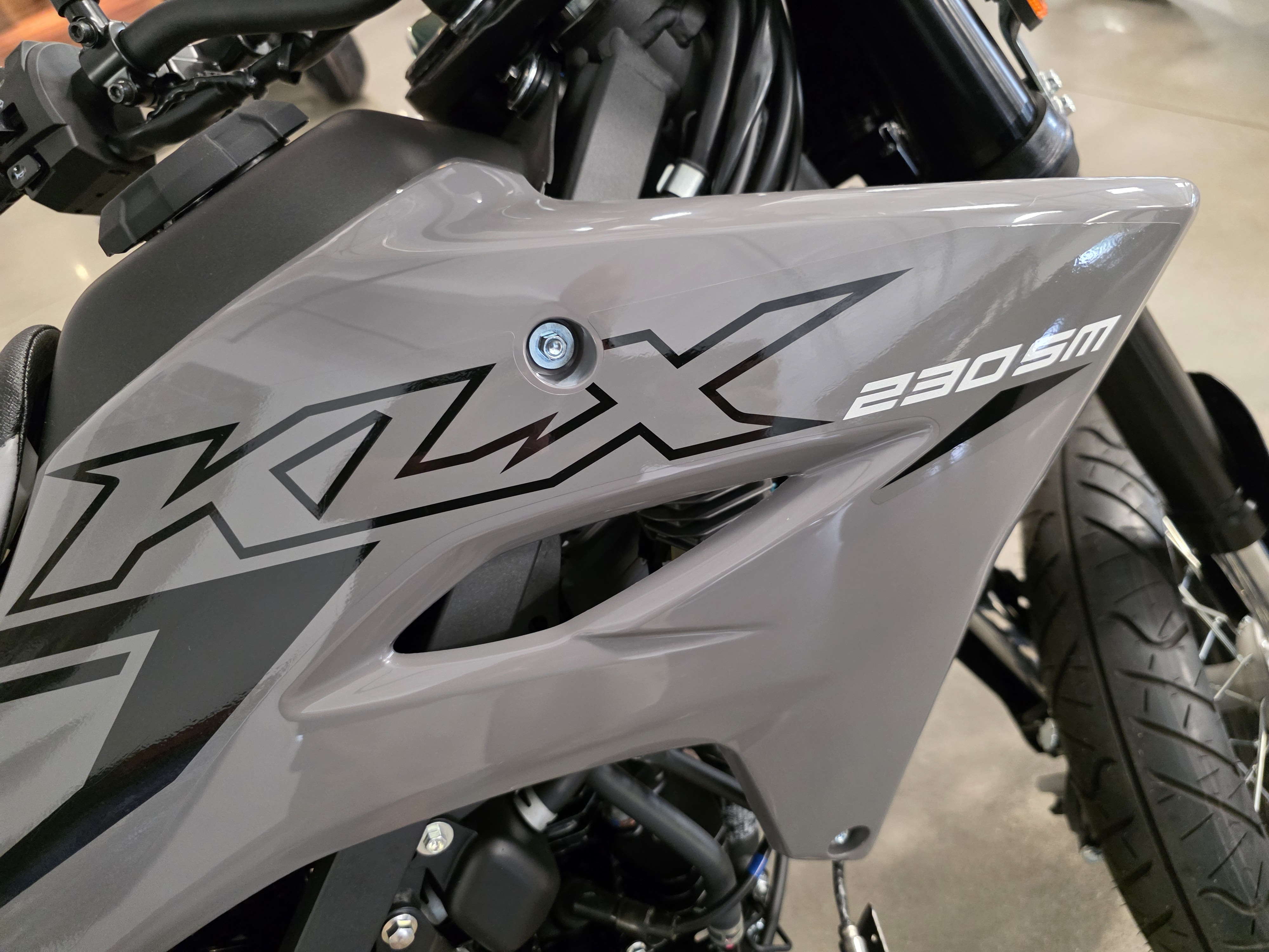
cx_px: 634
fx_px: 843
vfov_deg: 58.9
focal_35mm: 23
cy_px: 476
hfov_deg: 73.9
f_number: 1.7
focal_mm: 6.3
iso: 2000
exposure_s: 1/120
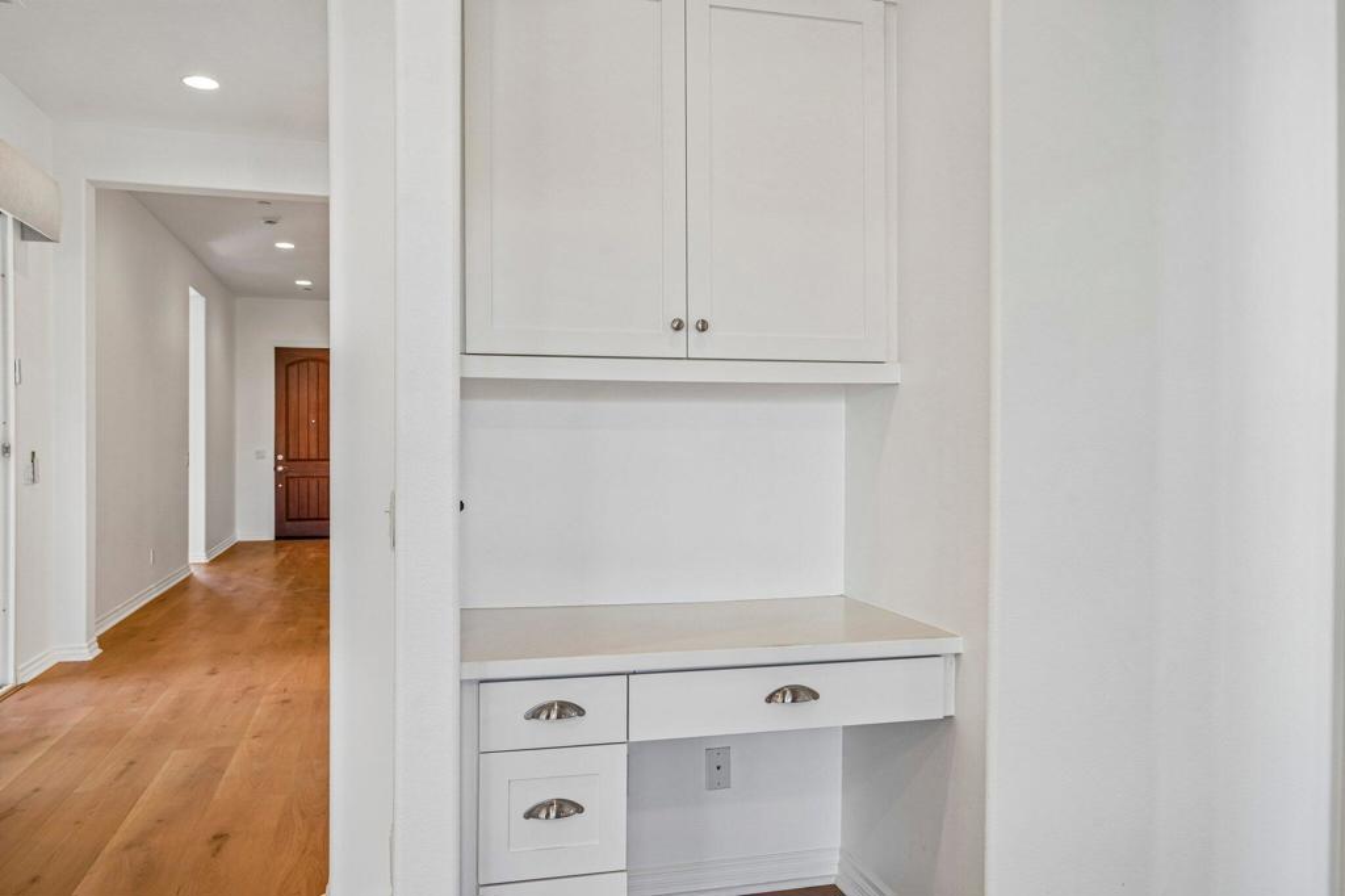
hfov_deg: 67.4
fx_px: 1008
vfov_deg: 47.9
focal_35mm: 27
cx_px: 672
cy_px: 448
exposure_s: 1/20
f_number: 8
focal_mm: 27
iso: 400
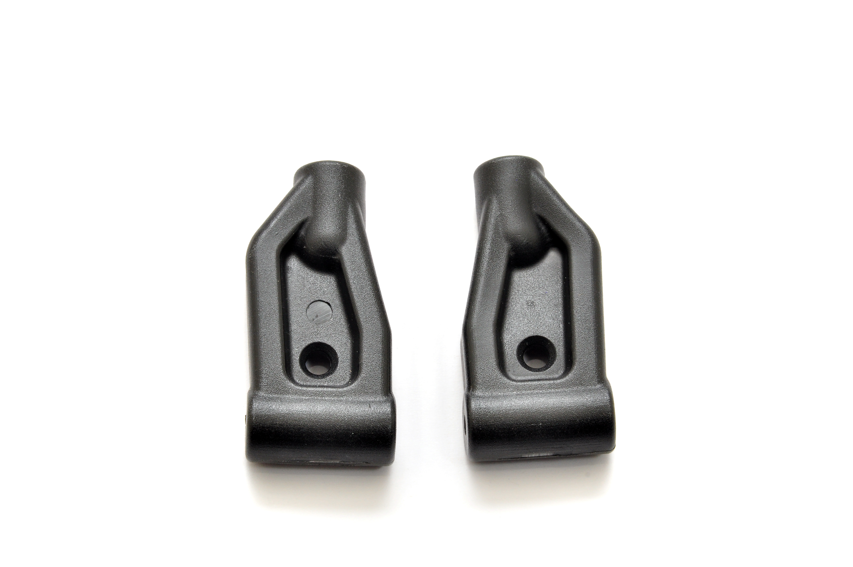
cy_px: 284
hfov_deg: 8.9
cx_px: 426
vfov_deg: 5.9
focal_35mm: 232
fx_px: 5502
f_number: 22
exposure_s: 1/60
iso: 400
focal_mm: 155
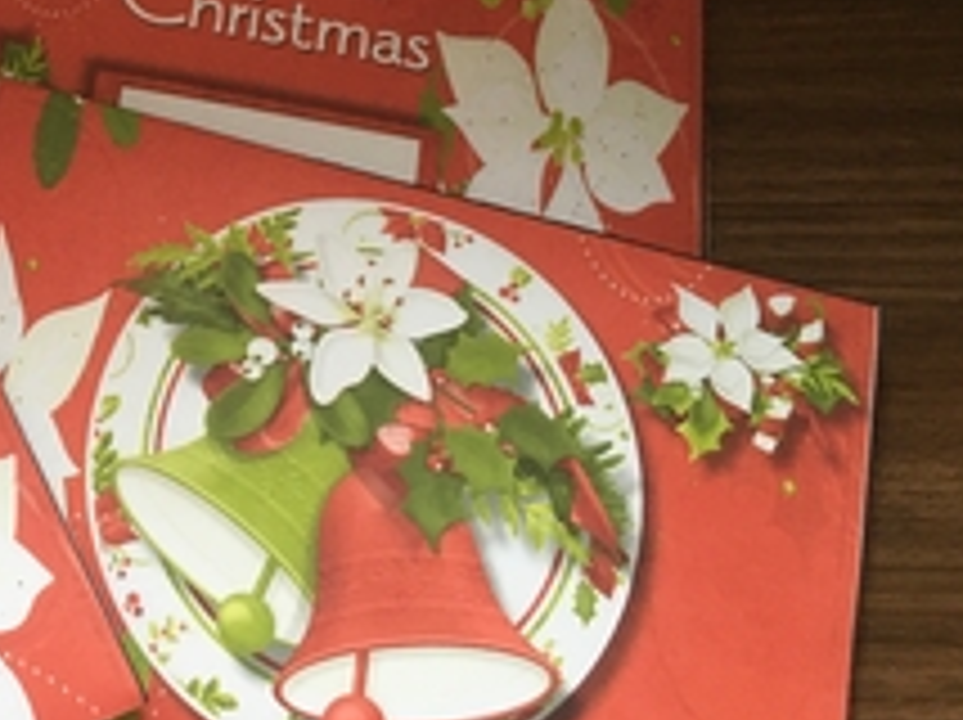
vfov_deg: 23.8
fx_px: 1695
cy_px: 227
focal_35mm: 61
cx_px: -9
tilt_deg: -60.1
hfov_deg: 29.5
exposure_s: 1/33
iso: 50
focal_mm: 4.15
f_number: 2.2
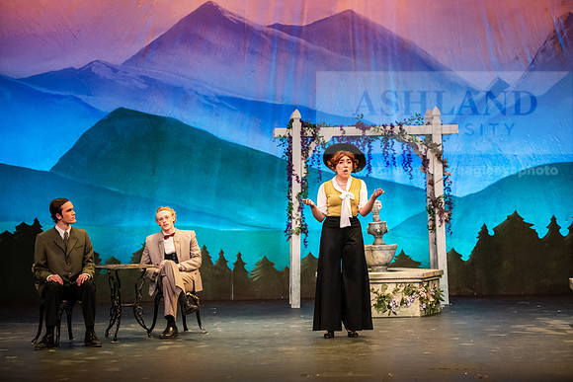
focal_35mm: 105
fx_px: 1672
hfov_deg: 19.5
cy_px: 191
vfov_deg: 13.0
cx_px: 286
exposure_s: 1/320
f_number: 3.2
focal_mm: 105
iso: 4000
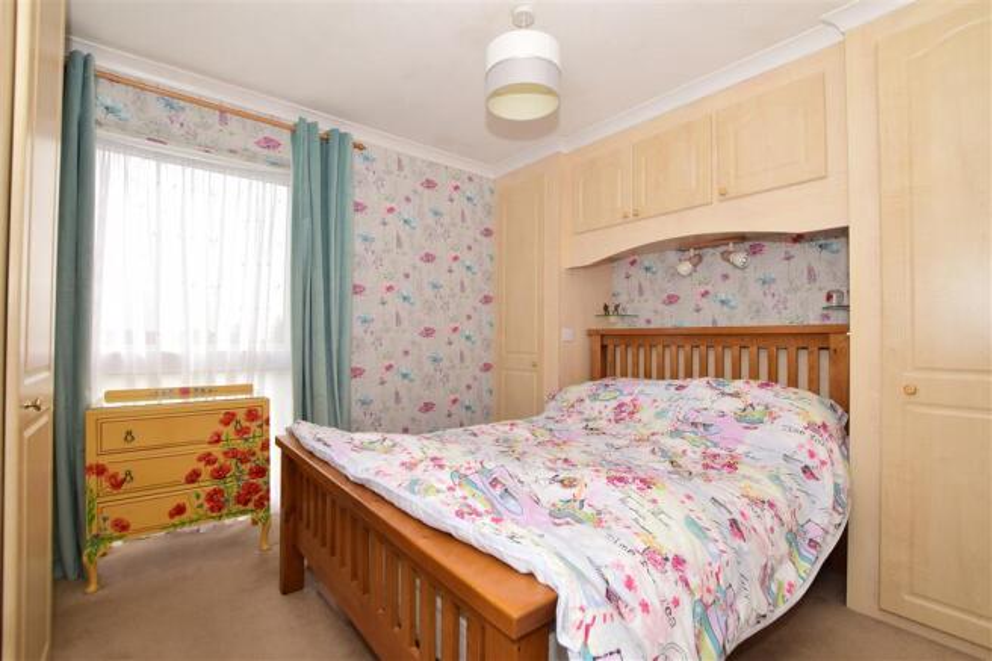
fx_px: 413
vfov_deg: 77.3
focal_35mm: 15
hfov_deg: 100.4
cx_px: 496
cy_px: 330
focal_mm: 10
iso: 400
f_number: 7.1
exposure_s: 1/200
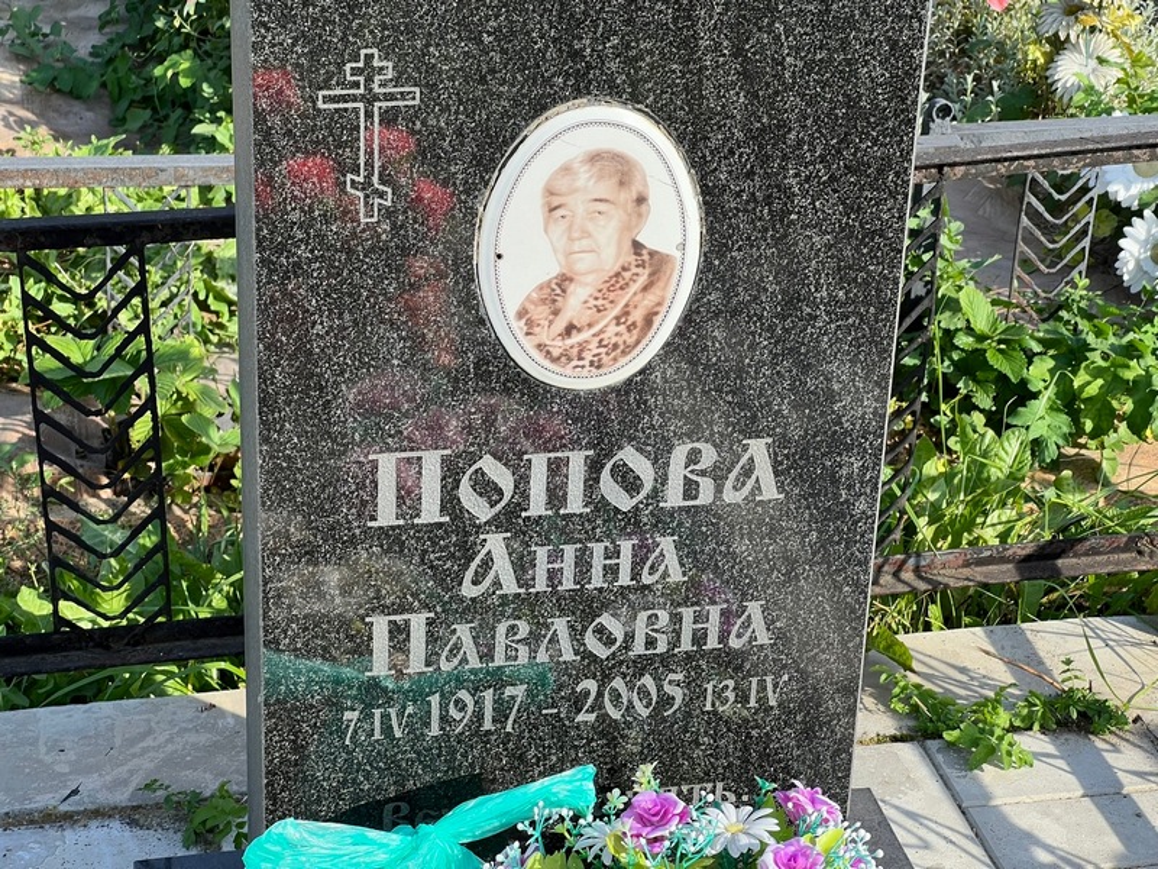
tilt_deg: -26.5
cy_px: 434
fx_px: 2576
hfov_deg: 25.3
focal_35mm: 77
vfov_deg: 19.1
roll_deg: +0.5
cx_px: 579
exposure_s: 1/285
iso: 32
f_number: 2.8
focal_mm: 9
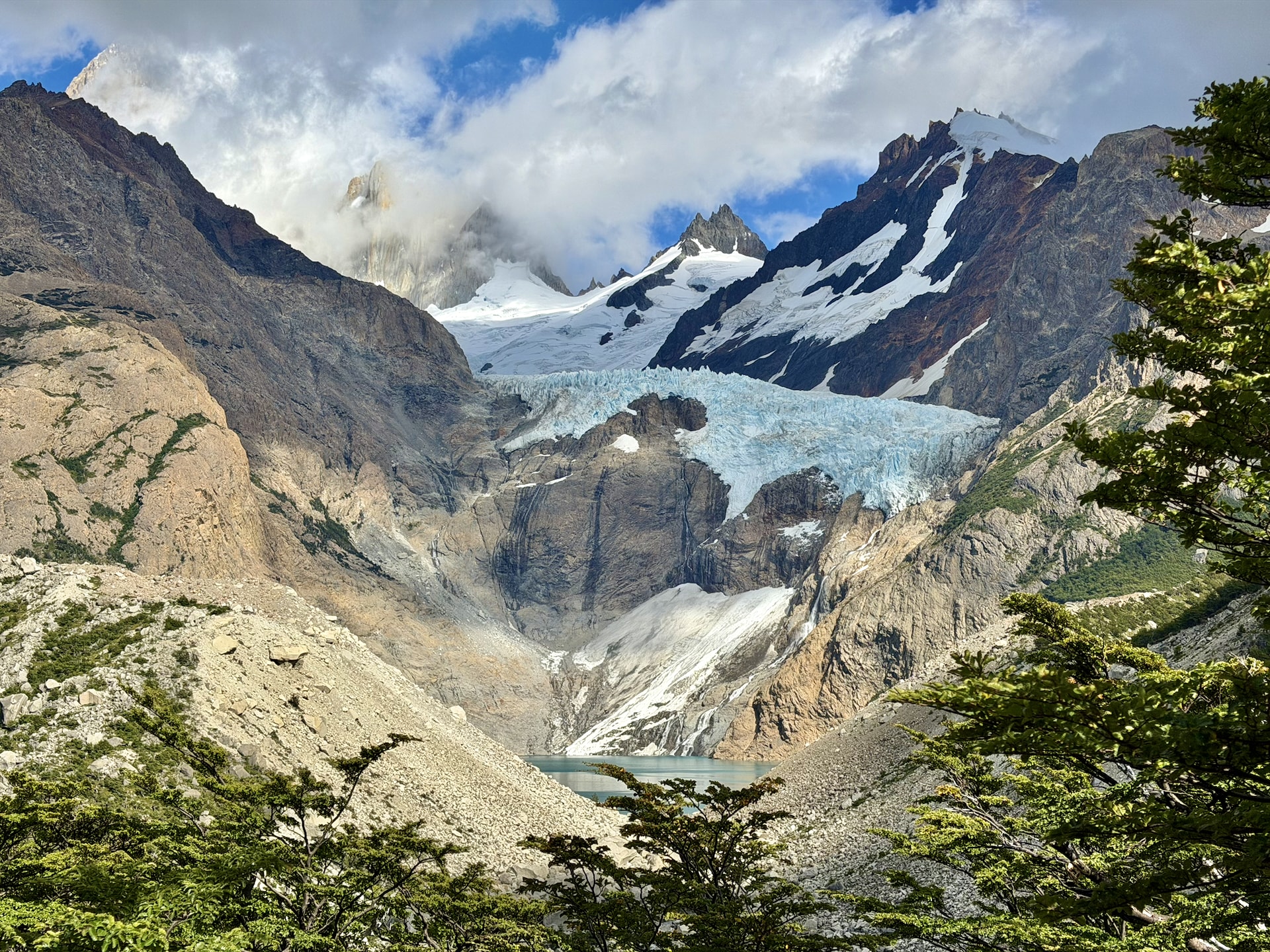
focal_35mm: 48
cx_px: 635
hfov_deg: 39.7
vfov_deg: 30.3
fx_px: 1761
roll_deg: -0.4
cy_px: 476
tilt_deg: +8.1
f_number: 1.78
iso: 64
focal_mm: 6.76
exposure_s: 1/7143
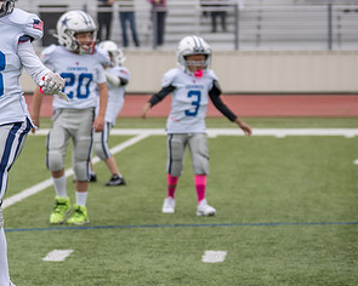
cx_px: 6
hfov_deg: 9.3
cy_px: 148
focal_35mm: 207
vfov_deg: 7.5
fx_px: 2193
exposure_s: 1/1250
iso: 200
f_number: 2.8
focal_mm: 70
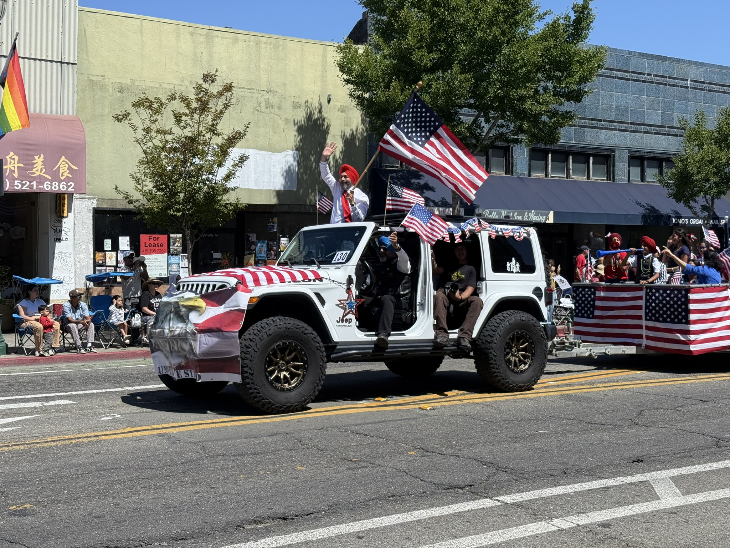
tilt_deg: -1.5
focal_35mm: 48
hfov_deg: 39.7
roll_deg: -0.3
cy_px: 274
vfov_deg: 30.3
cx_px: 365
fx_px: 1012
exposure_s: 1/4329
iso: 64
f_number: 1.78
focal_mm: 6.76
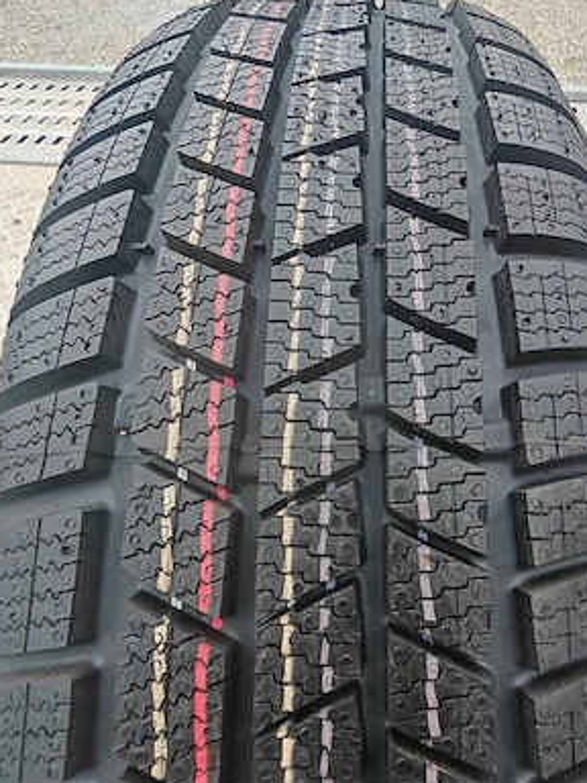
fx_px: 565
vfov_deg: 69.4
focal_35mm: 25
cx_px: 300
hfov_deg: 54.9
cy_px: 385
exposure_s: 1/100
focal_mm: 1.82
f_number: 2
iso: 64
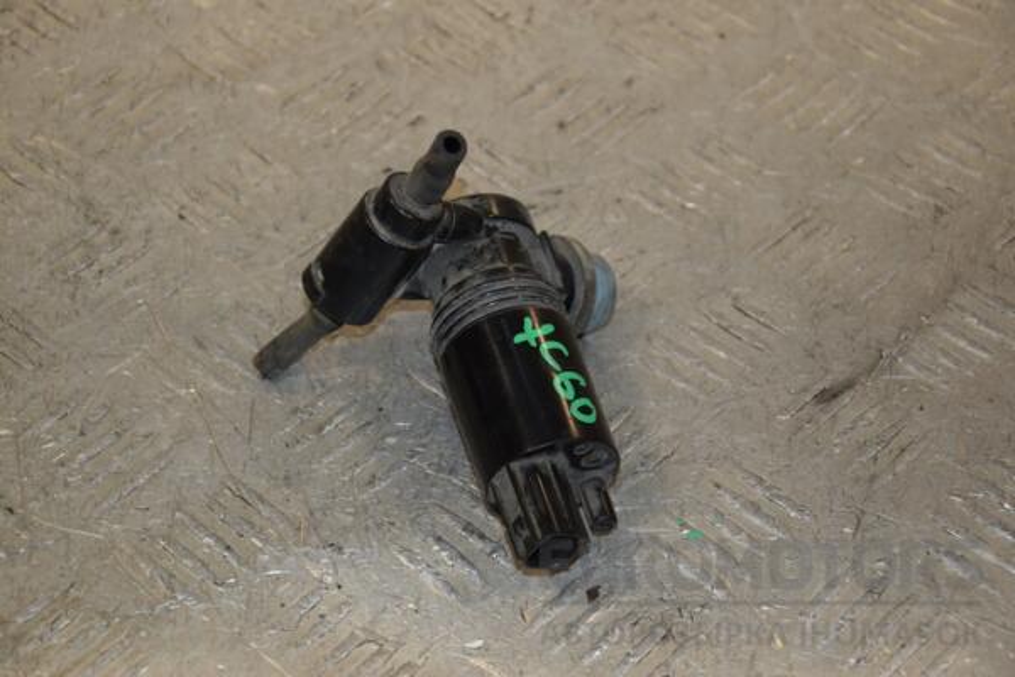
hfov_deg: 18.2
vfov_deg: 12.2
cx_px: 508
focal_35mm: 112
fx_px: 3172
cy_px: 338
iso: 800
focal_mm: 75
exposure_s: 1/200
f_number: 6.3
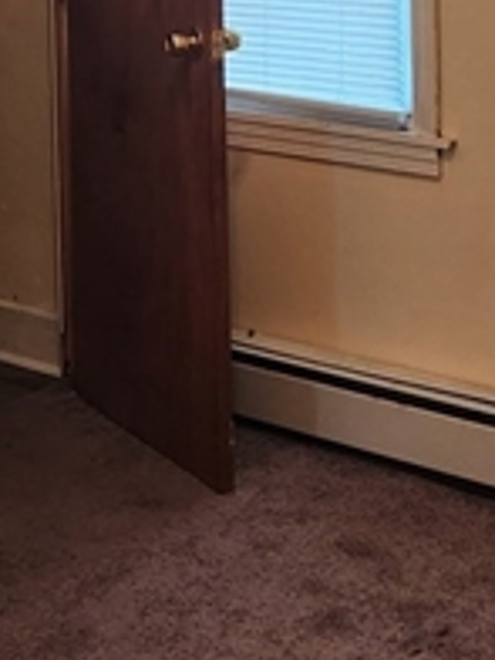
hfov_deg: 16.4
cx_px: 229
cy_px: -84
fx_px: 1716
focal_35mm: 90
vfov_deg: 20.6
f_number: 1.8
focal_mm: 5.4
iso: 320
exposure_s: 1/120
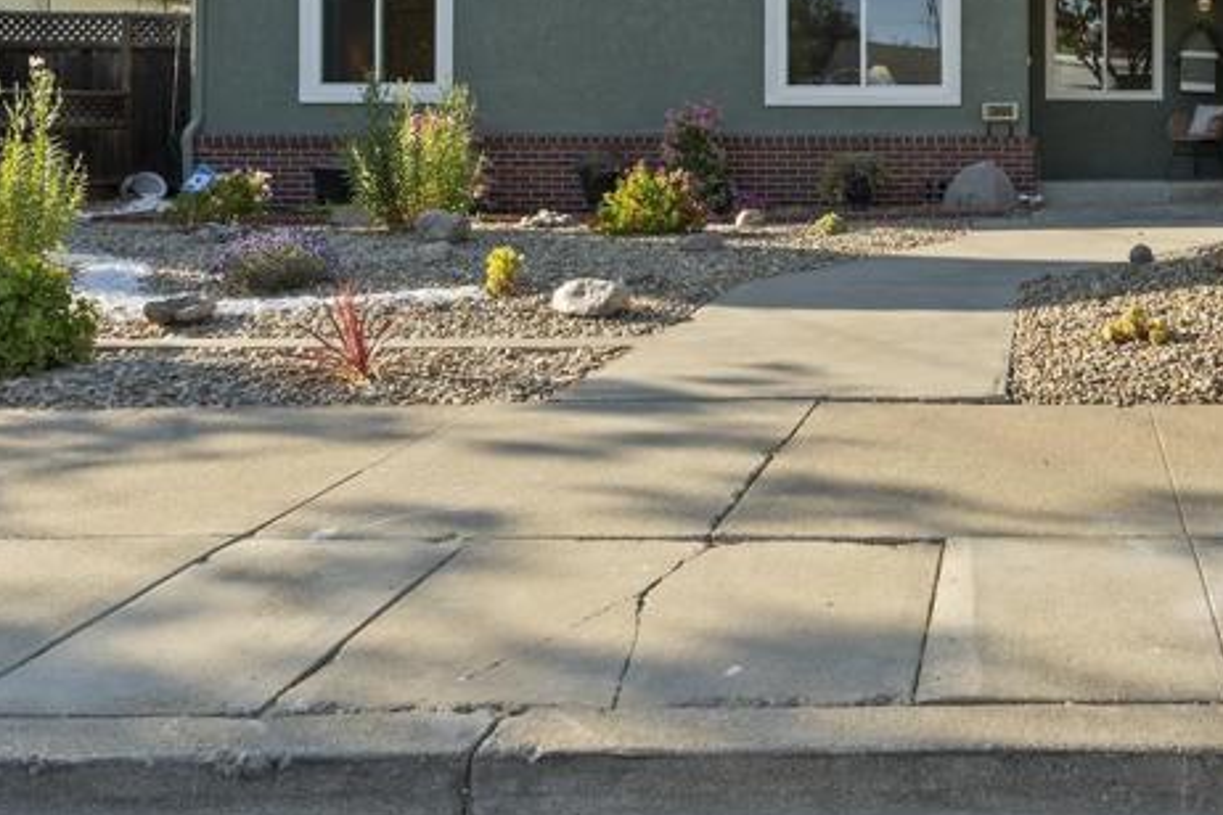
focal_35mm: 31
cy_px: 123
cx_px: 1046
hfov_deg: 54.4
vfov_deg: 40.0
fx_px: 1053
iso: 160
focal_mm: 14
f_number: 14
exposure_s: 1/15
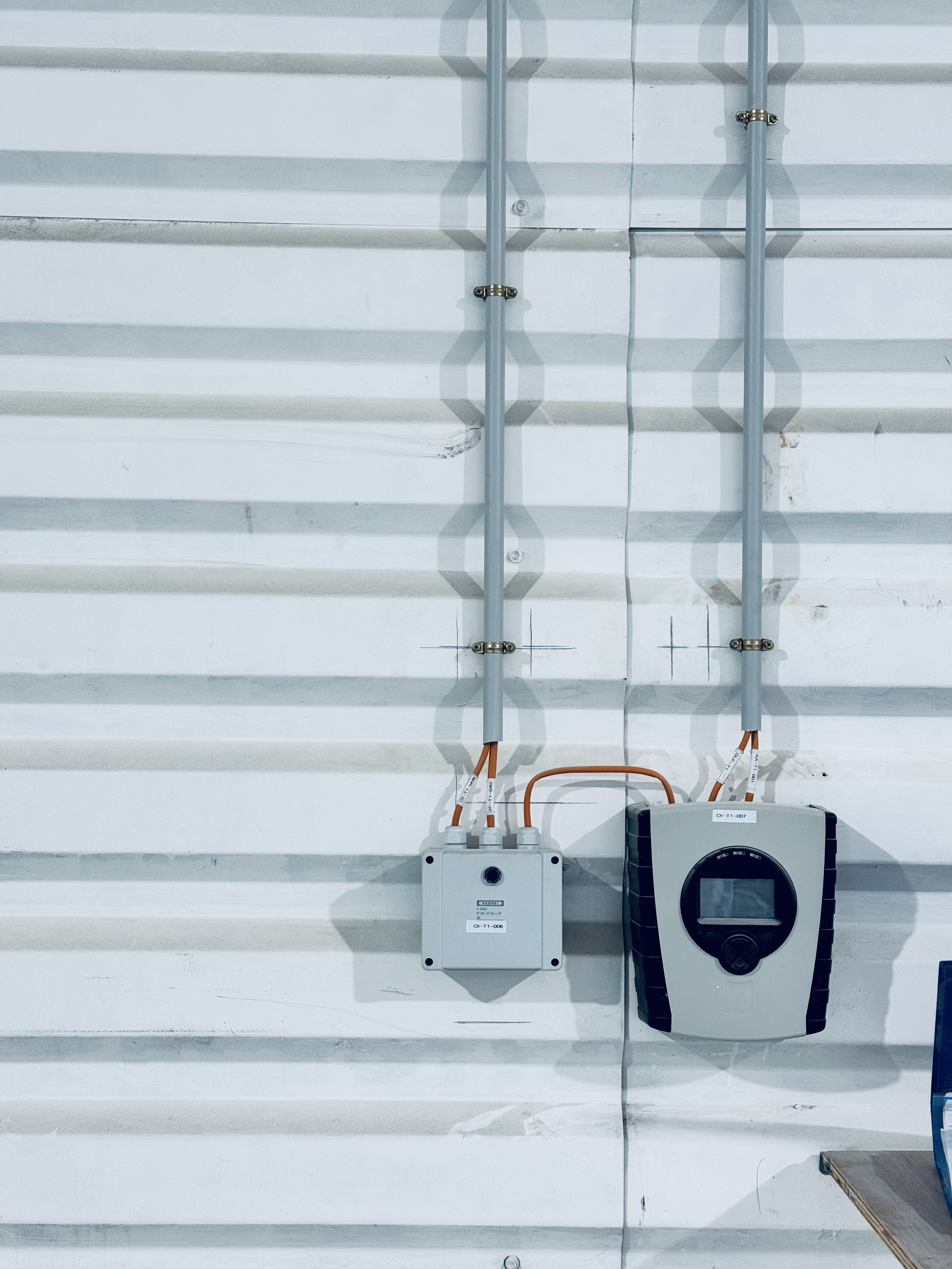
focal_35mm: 48
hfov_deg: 30.3
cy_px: 634
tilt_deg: +3.0
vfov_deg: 39.7
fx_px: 1760
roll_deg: -0.2
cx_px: 476
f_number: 1.78
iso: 80
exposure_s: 1/100
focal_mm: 6.76
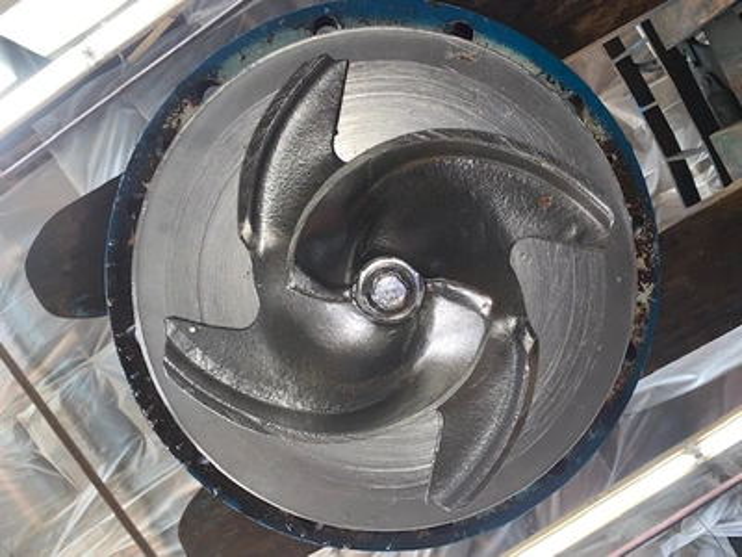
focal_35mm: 26
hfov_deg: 67.3
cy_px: 278
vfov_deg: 53.1
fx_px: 557
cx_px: 371
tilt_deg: +86.1
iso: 25
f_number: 1.8
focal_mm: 4.25
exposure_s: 1/16
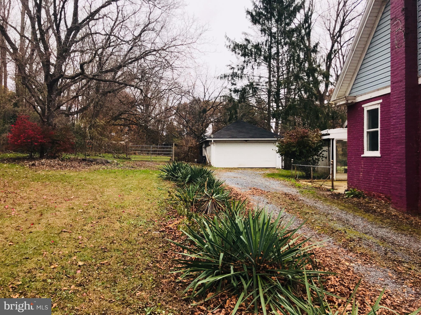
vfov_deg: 49.7
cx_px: 210
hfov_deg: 63.4
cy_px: 158
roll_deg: -0.4
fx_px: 341
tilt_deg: -0.1
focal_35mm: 28
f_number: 1.8
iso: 20
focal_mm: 3.99
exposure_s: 1/939
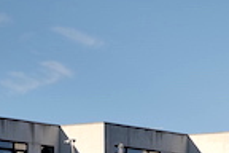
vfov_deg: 4.9
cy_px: 375
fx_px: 1730
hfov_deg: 7.4
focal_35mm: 272
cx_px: 342
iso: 100
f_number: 2.8
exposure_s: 1/3200
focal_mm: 49
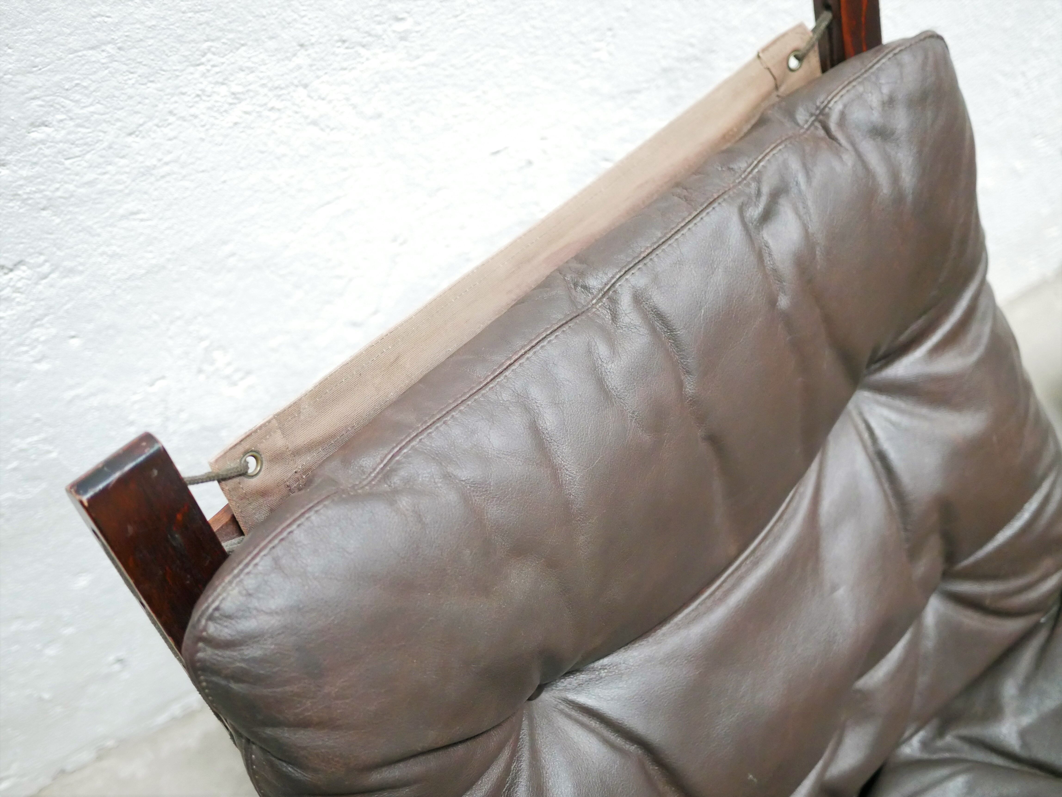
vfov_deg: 36.0
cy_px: 398
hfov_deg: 46.8
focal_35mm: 40
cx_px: 531
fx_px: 1228
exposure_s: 1/40
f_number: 1.7
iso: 3200
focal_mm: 20
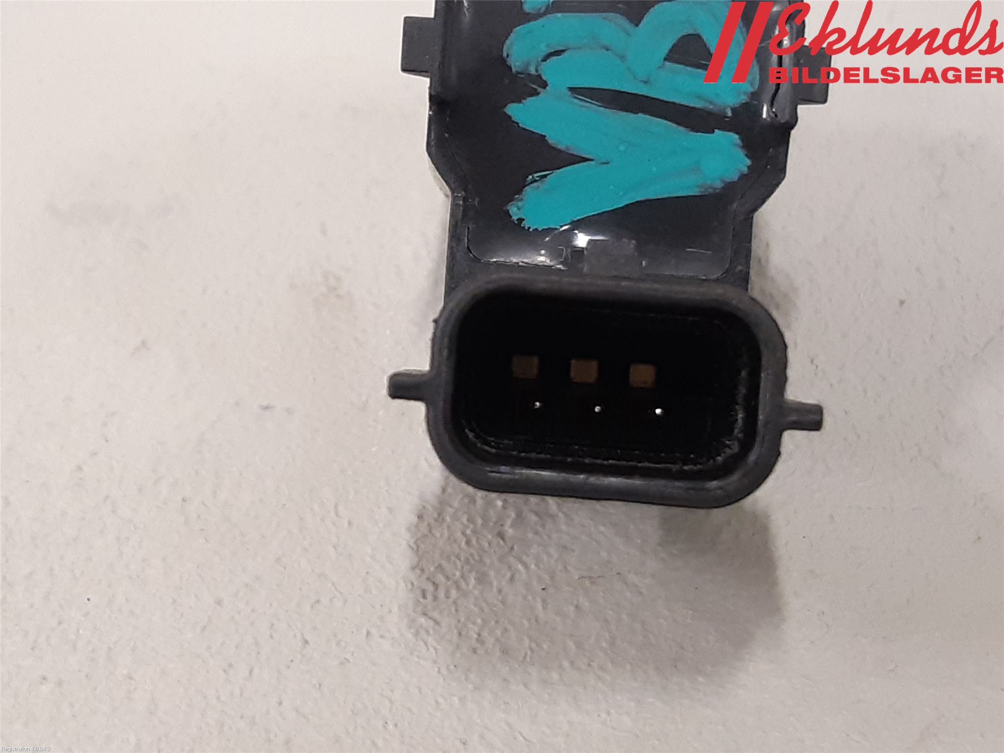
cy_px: 376
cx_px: 502
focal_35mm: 26
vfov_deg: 53.1
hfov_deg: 67.3
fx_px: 754
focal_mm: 3.93
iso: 200
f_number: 1.7
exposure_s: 1/33
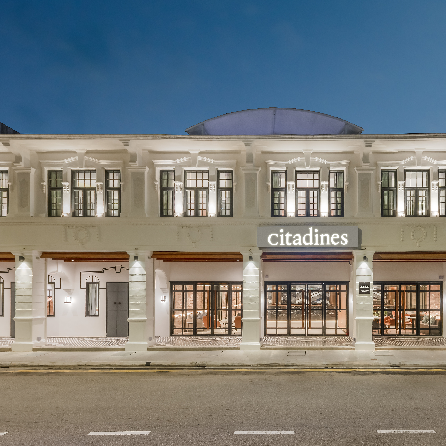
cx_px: 307
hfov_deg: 77.4
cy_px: 224
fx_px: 262
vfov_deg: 80.7
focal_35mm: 18
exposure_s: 1/2
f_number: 13
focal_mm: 14
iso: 400
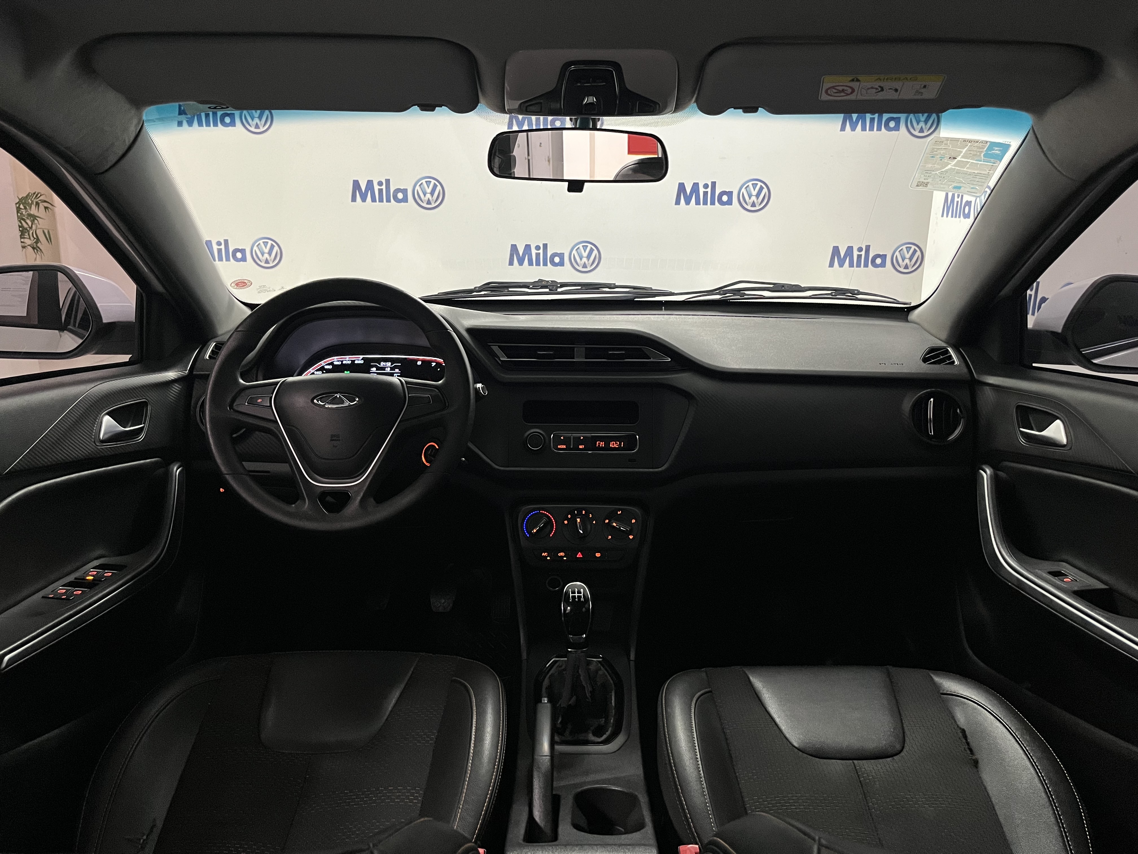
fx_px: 855
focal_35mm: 26
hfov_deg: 67.3
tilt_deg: -15.2
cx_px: 569
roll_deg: -0.5
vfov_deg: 53.1
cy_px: 427
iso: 500
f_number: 1.6
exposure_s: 1/60
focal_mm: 5.1
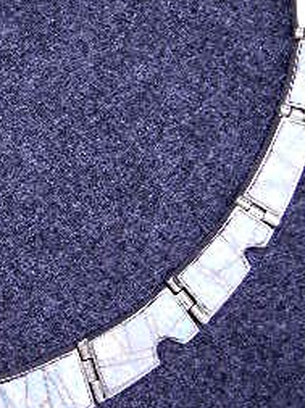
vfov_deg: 25.1
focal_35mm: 76
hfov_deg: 18.6
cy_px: 63
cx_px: -31
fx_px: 895
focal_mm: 5.4
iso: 557
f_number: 3.5
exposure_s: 1/30
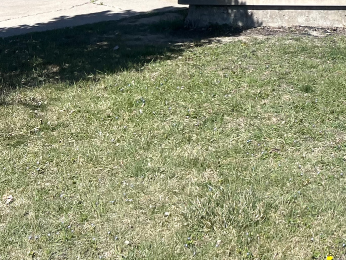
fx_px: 770
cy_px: -66
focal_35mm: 77
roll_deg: -1.3
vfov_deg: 18.0
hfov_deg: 22.7
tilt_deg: -3.7
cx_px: 446
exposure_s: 1/5319
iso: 50
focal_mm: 5.7
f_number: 1.5
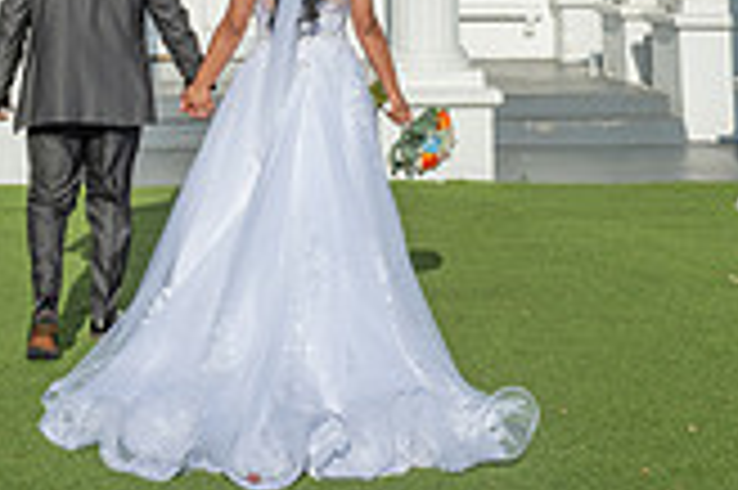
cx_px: 144
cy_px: -245
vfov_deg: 14.9
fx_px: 1741
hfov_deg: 23.6
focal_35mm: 85
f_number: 16
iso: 200
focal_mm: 24
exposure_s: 1/200
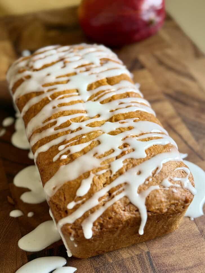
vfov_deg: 39.7
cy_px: 136
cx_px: 102
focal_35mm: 48
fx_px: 379
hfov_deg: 30.3
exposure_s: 1/89
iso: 100
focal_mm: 6.8
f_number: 1.8
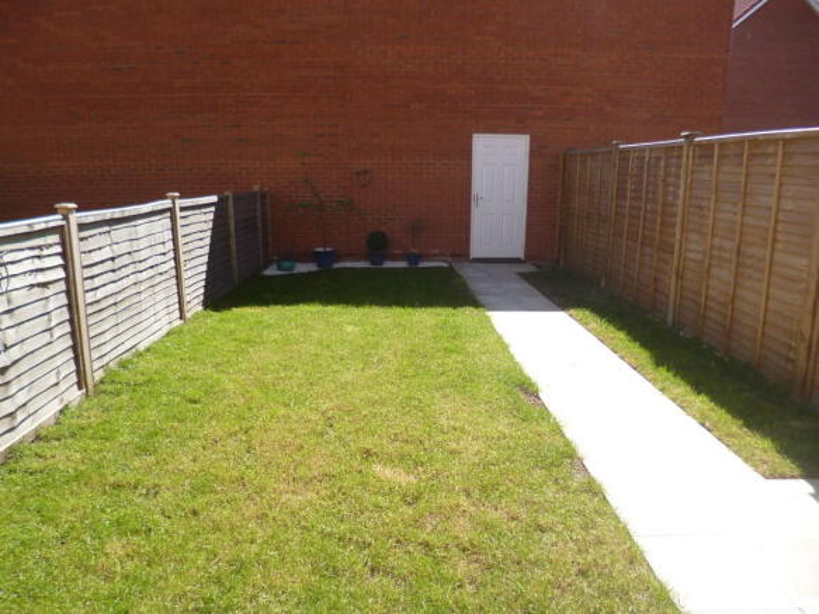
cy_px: 307
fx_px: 568
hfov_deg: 71.6
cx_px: 410
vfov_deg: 56.8
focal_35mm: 24
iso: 100
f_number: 2.5
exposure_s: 1/1000
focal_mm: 4.3
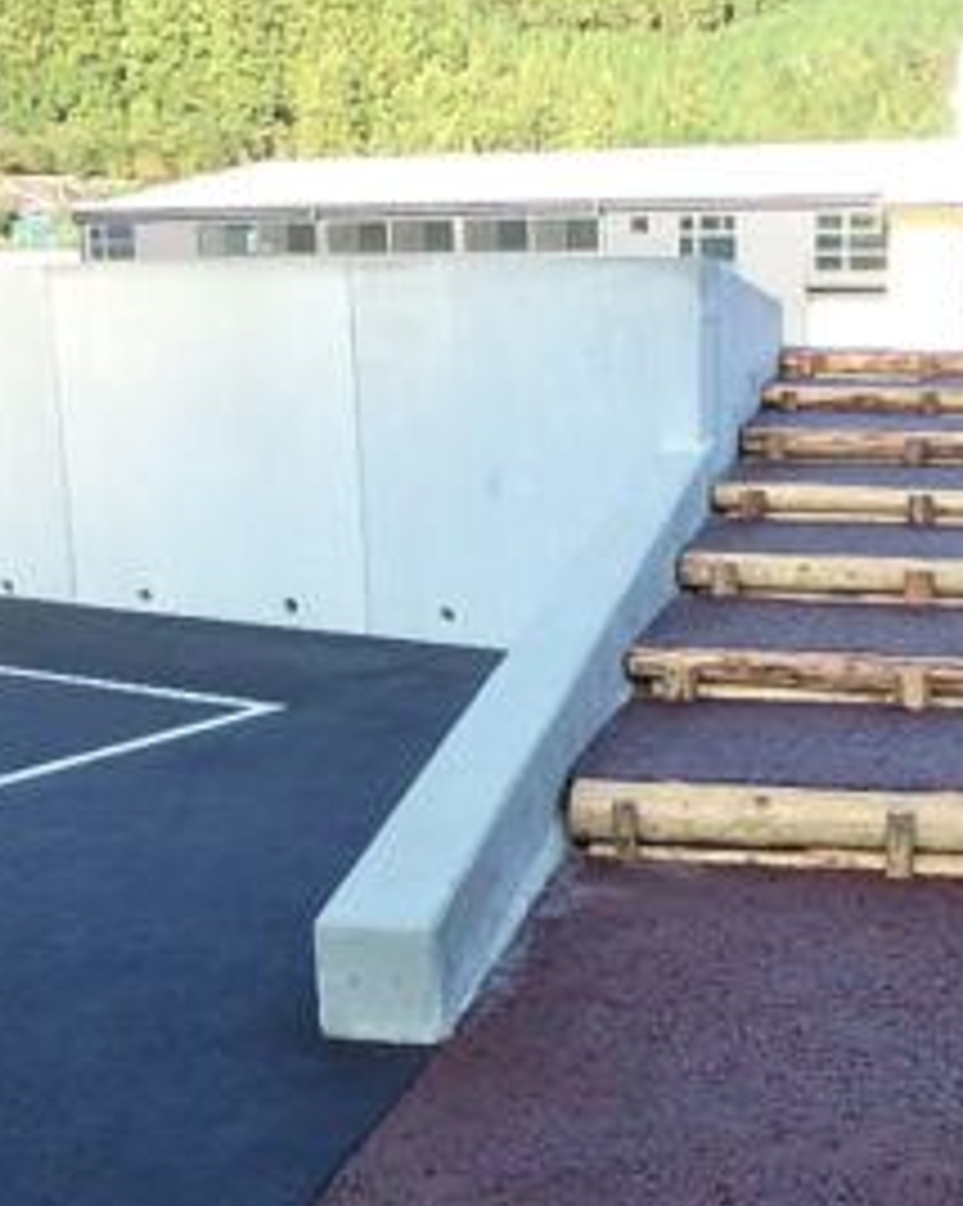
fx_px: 1748
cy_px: 918
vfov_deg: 37.1
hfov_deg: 29.7
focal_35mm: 49
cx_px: 832
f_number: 3.5
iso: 125
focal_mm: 3.7
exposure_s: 1/160
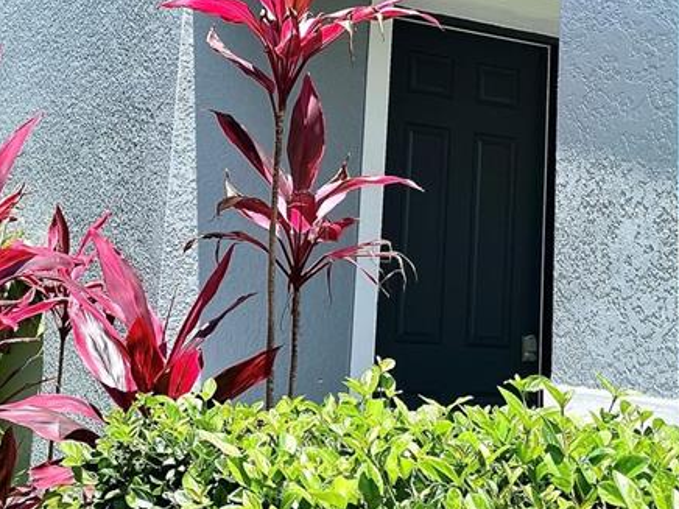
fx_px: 1197
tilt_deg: +10.8
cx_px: 322
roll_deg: -2.1
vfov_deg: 23.6
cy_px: 93
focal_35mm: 61
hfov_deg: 31.7
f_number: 1.6
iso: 32
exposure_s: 1/1667
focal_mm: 4.2
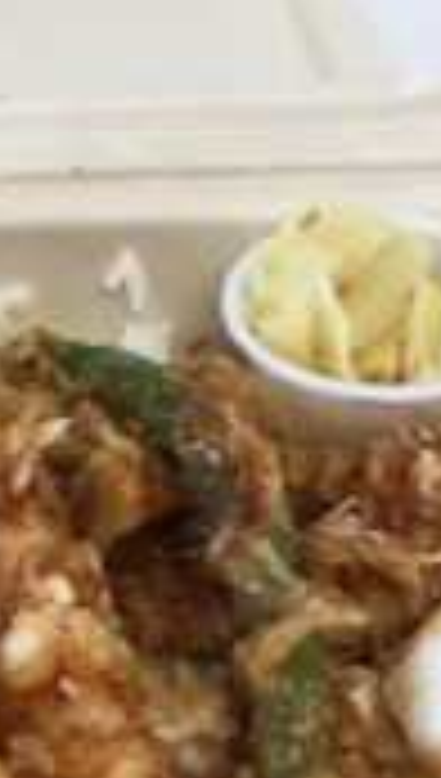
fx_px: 1696
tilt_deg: -51.5
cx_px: -86
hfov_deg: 14.4
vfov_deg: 25.5
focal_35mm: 82
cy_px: 603
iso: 25
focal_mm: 4.15
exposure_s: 1/40
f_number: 2.2
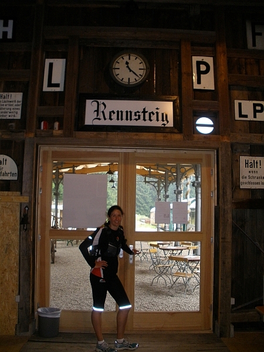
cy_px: 176
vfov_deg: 51.4
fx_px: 366
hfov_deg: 39.7
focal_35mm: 36
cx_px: 132
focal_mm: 6.3
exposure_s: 1/30
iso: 200
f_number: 3.5
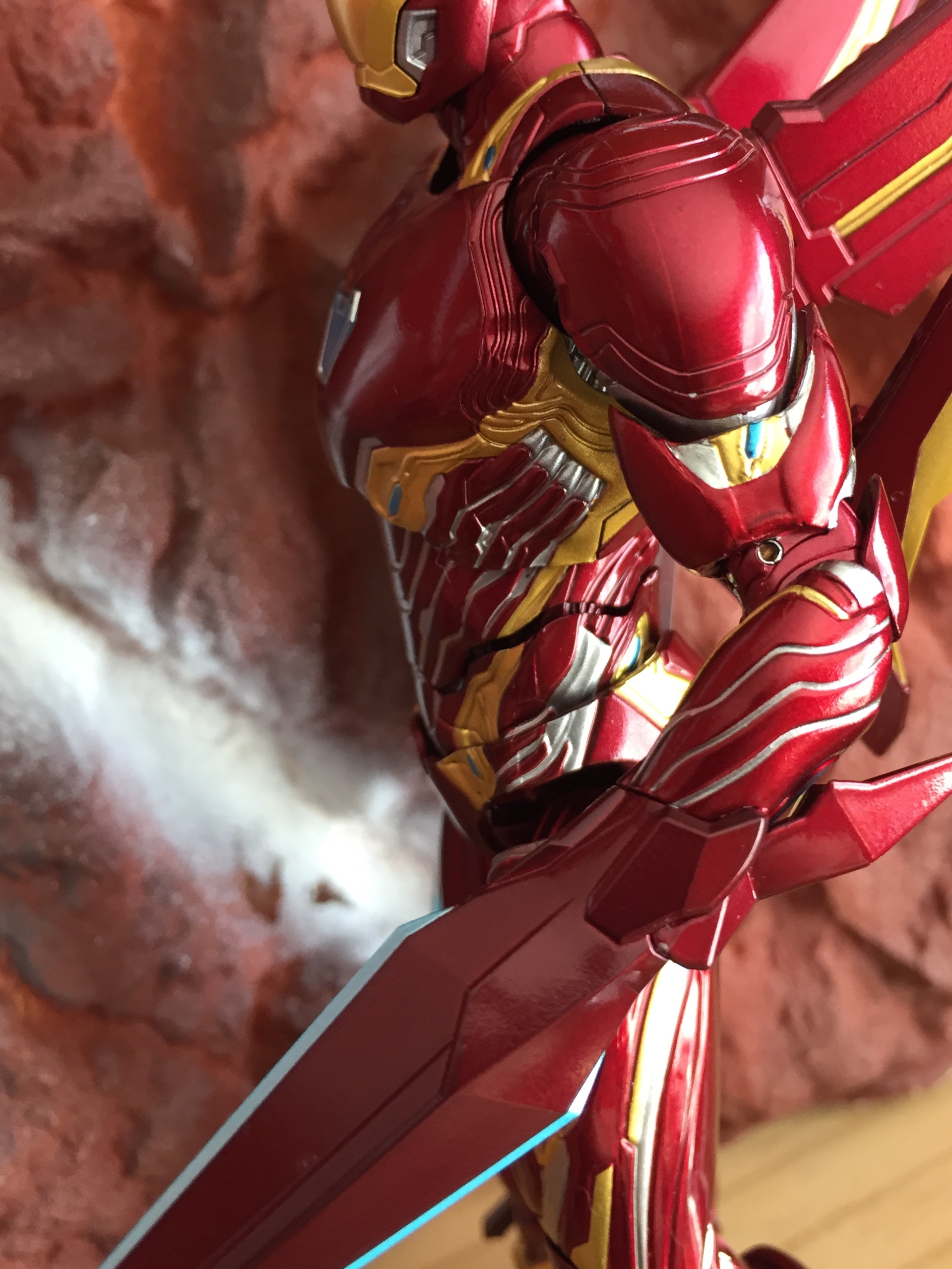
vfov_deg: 49.9
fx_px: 1357
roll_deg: +6.9
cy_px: 535
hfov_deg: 38.5
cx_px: 574
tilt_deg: -20.0
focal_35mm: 37
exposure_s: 1/33
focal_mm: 4.15
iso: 50
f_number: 2.2
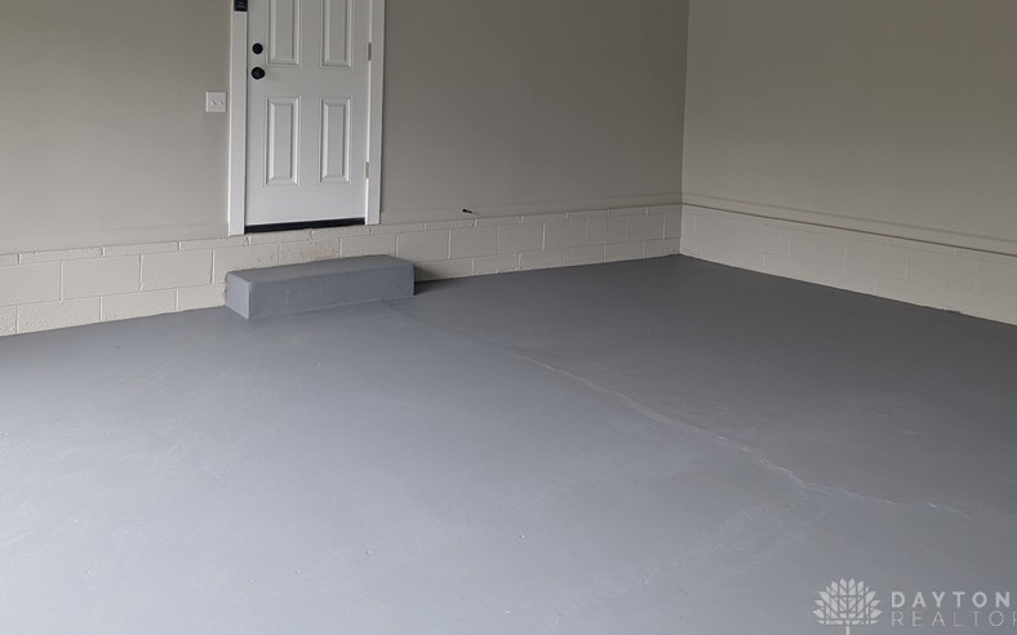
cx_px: 399
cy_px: 142
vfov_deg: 37.2
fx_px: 914
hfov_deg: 57.6
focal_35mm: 33
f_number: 1.85
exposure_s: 1/23.8
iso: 48
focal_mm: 6.81
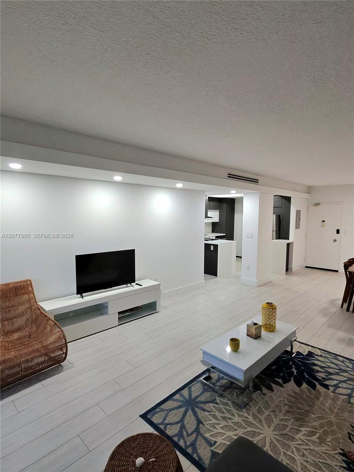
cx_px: 177
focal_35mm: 13
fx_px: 177
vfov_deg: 106.2
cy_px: 236
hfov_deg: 89.9
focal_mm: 2.24
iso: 674
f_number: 2.2
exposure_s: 1/59.9
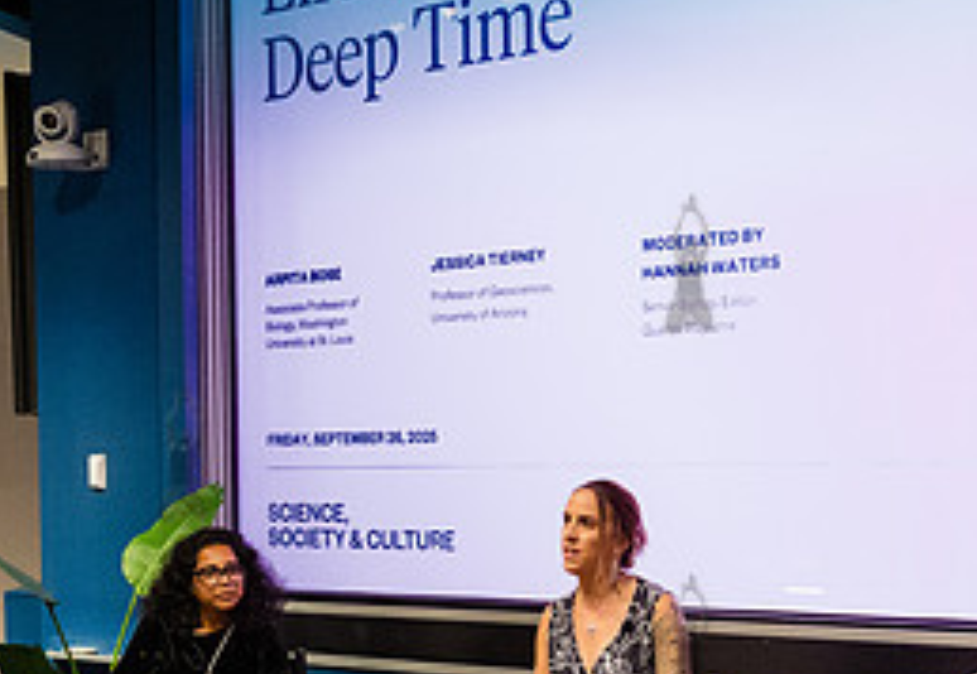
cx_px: 587
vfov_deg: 18.1
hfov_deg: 26.3
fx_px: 2085
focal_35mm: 76
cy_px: 606
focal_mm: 31
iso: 6400
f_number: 3.5
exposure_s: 1/320
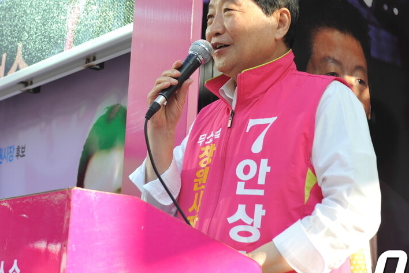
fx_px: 943
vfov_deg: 16.3
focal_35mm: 83
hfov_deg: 24.5
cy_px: 38
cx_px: 195
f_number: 4.5
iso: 200
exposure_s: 1/320
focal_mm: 42
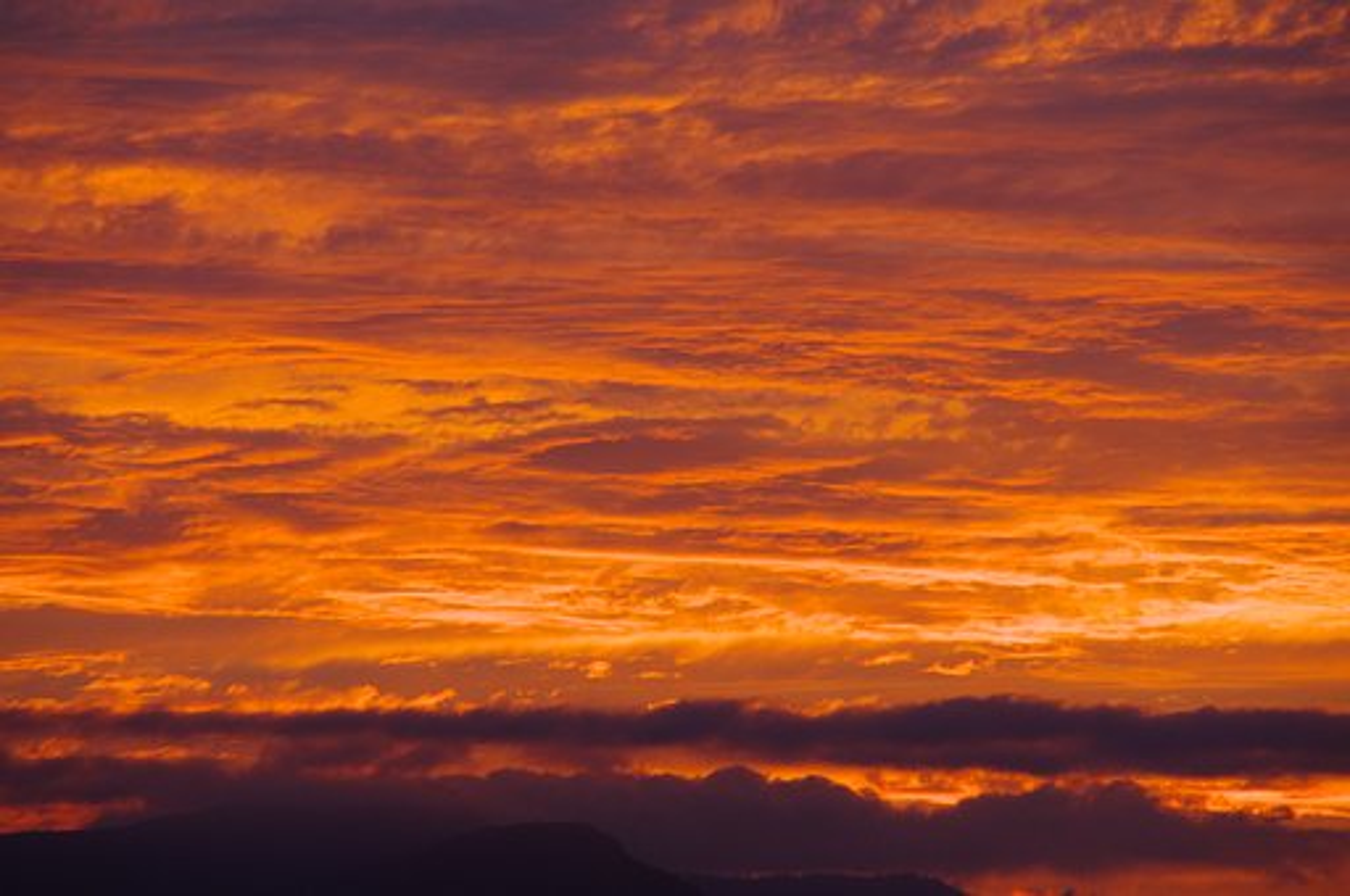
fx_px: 7584
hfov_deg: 10.2
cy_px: 448
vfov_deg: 6.8
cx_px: 675
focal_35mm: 202
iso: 800
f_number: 6.3
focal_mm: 135
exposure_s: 1/80
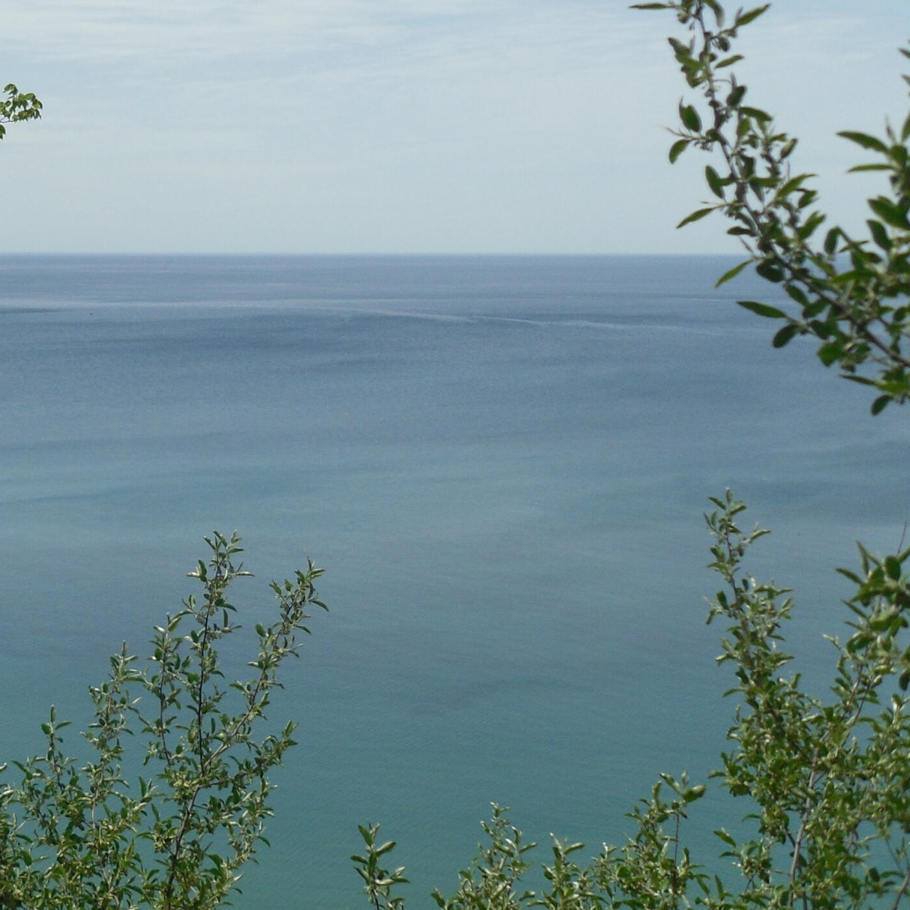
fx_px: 1903
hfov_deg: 25.5
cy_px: 280
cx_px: -6
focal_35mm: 64
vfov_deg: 26.7
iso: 80
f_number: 8.1
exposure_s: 1/317
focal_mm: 6
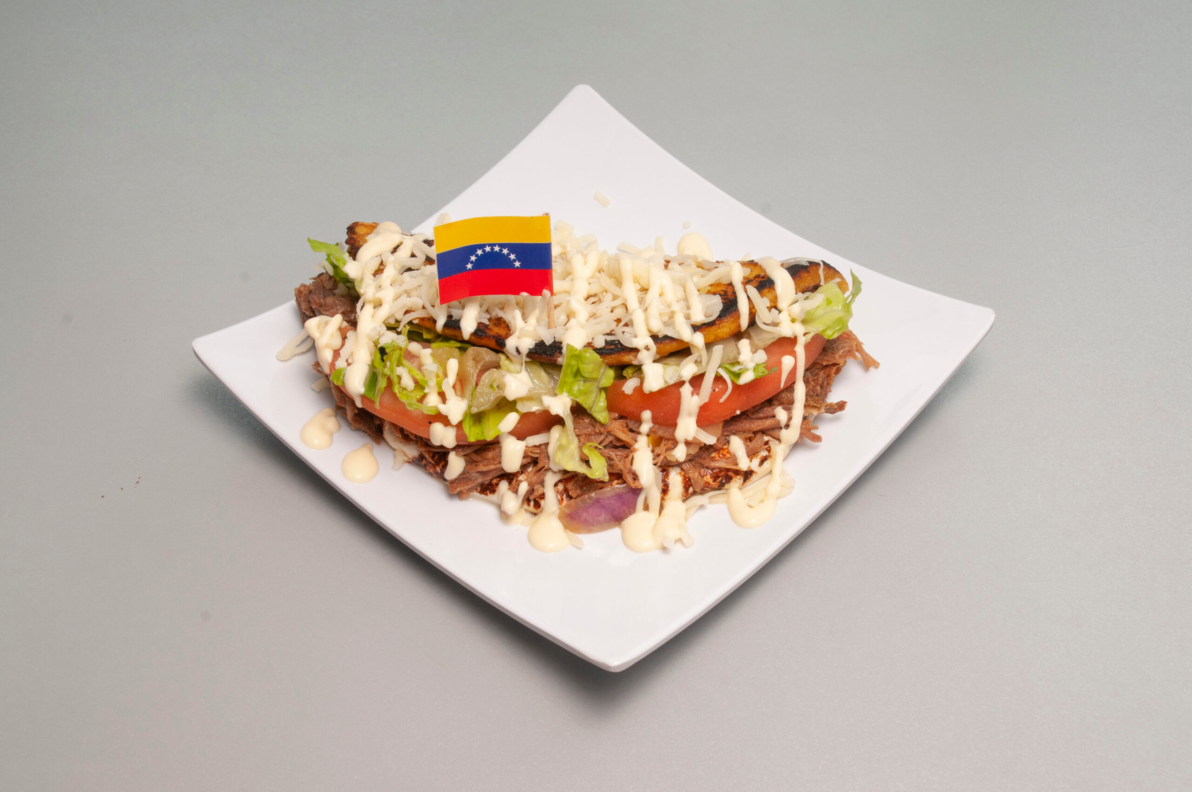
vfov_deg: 25.7
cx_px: 596
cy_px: 396
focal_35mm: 52
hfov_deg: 37.9
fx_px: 1736
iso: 200
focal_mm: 35
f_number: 11
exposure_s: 1/80
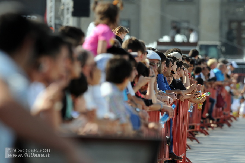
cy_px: 82
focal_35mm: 450
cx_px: 122
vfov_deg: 3.0
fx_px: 3059
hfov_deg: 4.6
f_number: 5.6
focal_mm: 300
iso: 200
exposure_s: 1/400
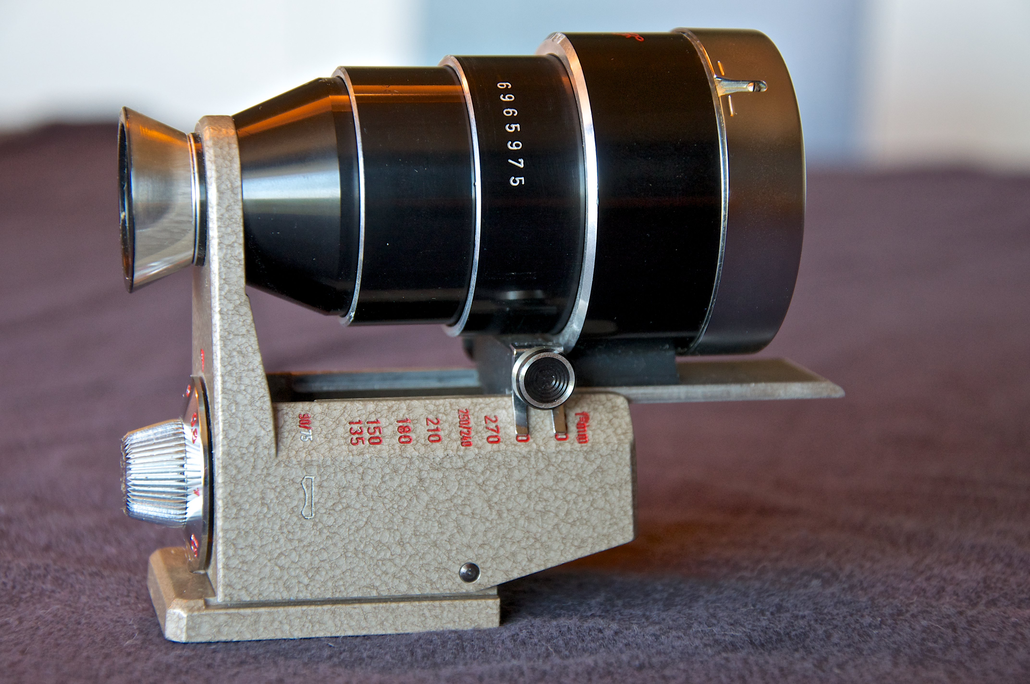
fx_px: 2658
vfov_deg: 14.7
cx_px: 515
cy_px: 342
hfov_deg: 21.9
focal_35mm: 93
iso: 720
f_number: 5.3
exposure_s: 1/60
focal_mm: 62
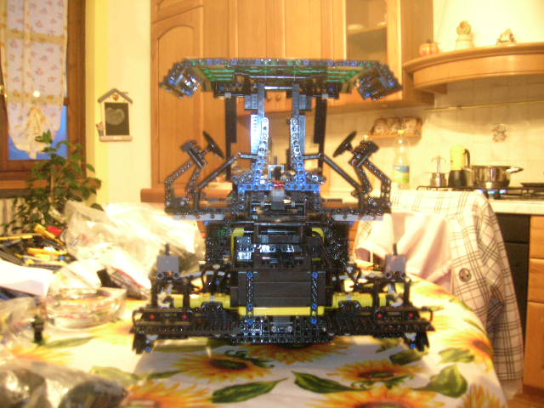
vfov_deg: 41.8
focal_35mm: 34
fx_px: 534
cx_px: 272
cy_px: 204
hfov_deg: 54.0
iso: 200
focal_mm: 5.7
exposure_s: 1/1.5
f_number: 2.9
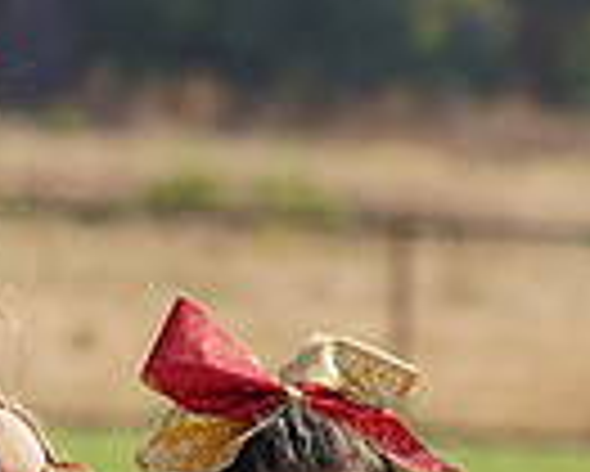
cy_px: 904
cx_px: -104
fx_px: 14469
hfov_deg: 2.3
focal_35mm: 828
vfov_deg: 1.9
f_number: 8
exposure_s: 1/250
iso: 100
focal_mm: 200
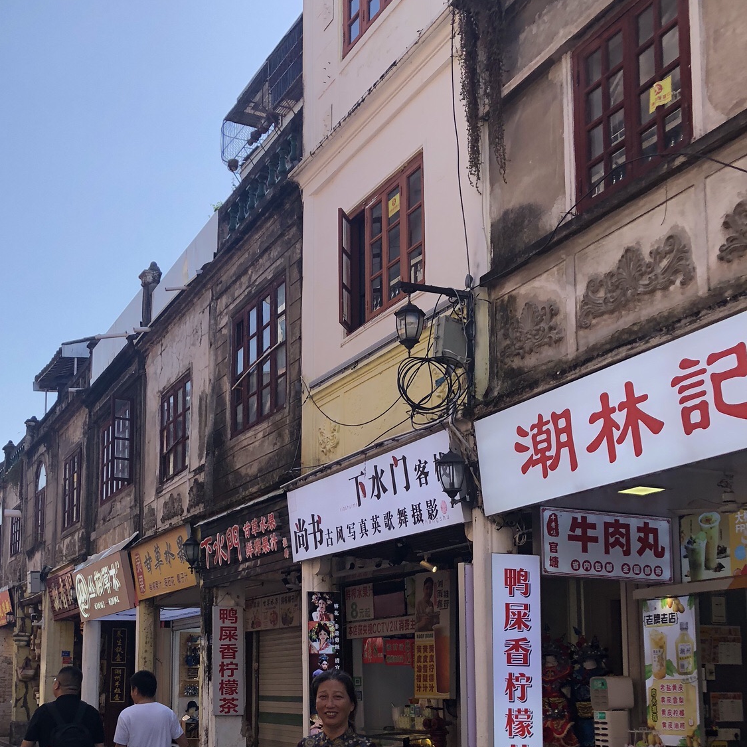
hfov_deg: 37.9
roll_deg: -1.1
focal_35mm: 44
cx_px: 250
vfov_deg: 37.6
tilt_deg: +10.5
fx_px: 1074
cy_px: 541
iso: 20
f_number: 1.8
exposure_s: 1/1116
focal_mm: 3.99
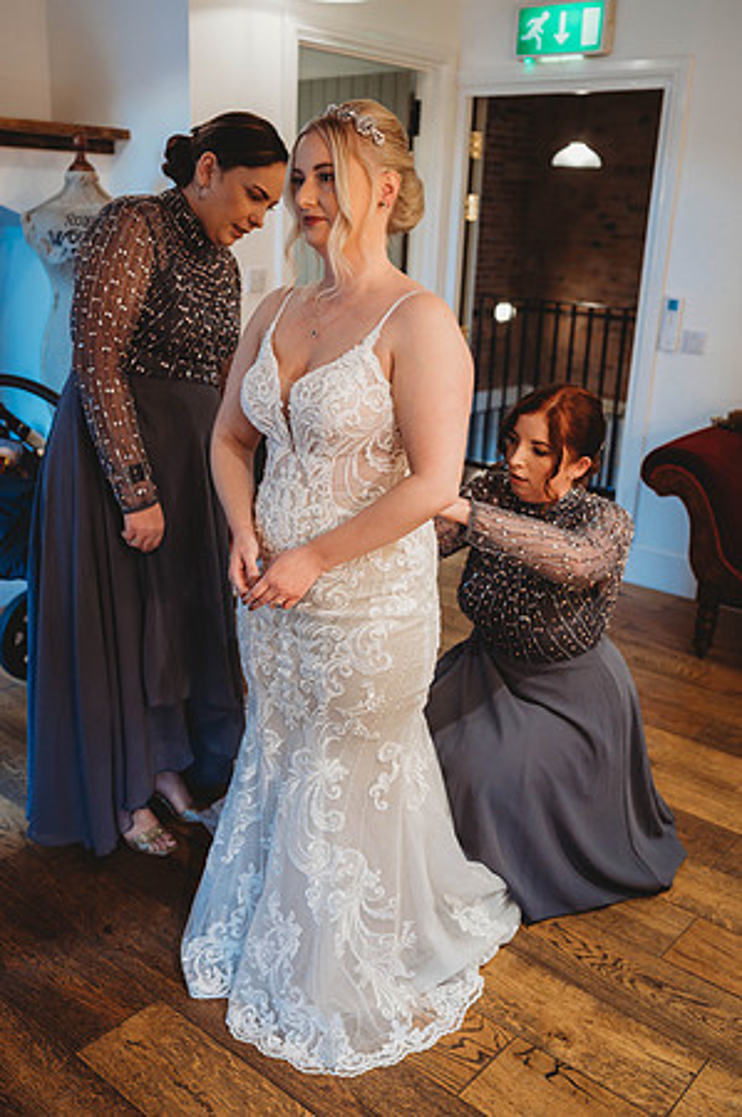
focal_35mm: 35
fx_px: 1085
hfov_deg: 37.8
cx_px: 371
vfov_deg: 54.5
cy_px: 558
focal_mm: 35
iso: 2200
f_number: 2.8
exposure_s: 1/160
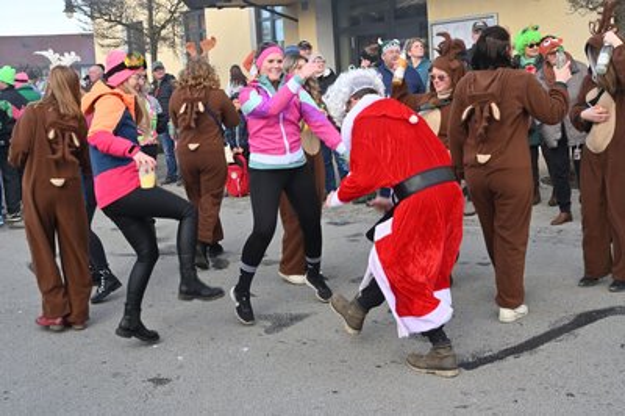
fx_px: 833
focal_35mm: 48
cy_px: 208
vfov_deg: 28.0
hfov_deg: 41.1
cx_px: 312
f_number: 16
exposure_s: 1/200
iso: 1000
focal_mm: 48
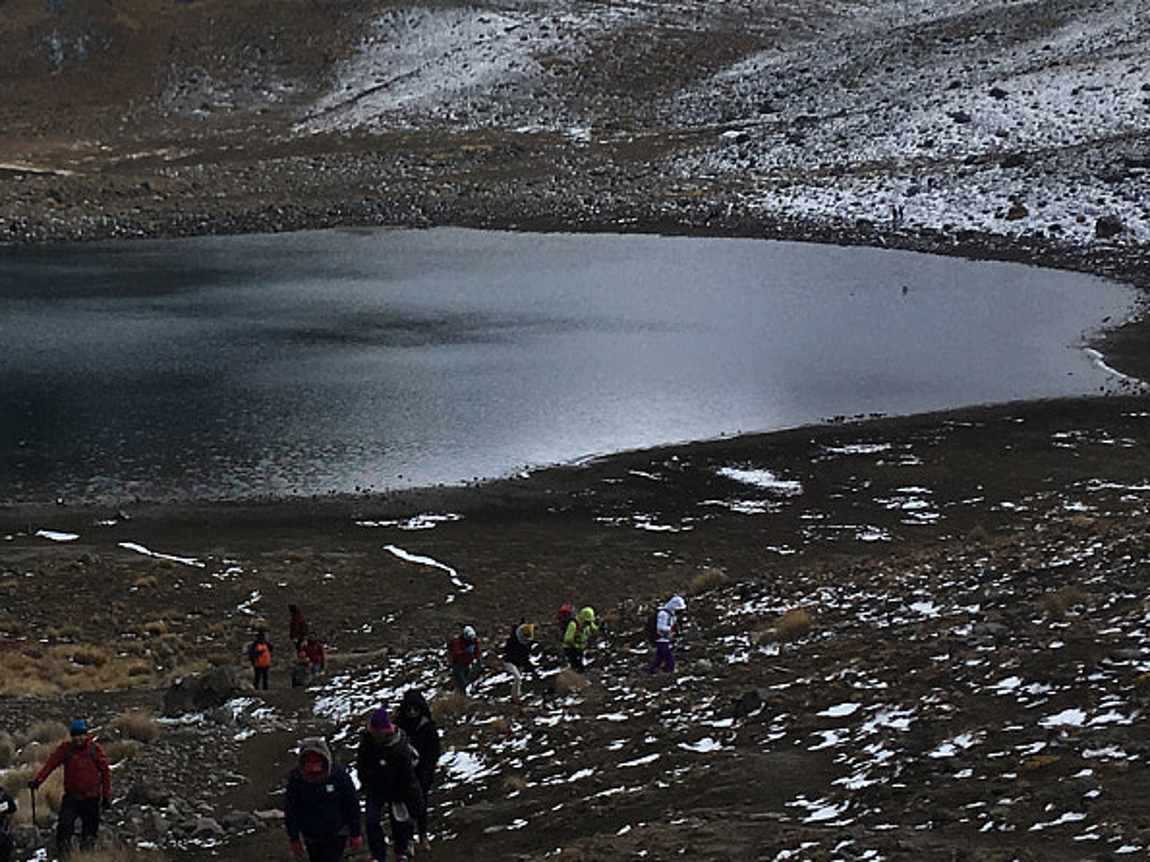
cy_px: 213
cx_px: 66
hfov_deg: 24.2
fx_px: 2591
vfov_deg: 18.8
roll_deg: +0.9
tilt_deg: -4.9
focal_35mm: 78
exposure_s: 1/2137
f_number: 2.2
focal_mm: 4.15
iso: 25
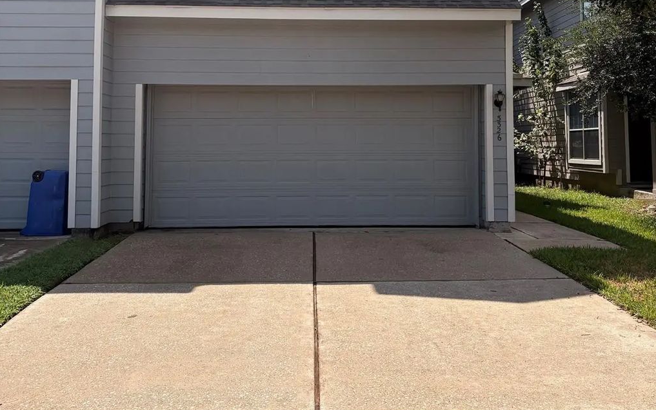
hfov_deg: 52.7
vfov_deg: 33.6
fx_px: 662
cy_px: 94
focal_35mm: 37
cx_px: 328
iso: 64
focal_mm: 5.96
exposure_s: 1/4950
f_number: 1.6
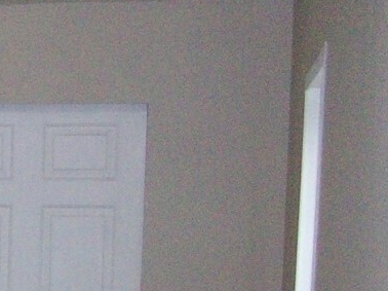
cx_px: -367
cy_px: 439
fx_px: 1613
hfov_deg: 12.3
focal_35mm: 144
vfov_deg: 10.0
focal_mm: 5.7
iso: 200
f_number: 2.8
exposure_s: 1/60
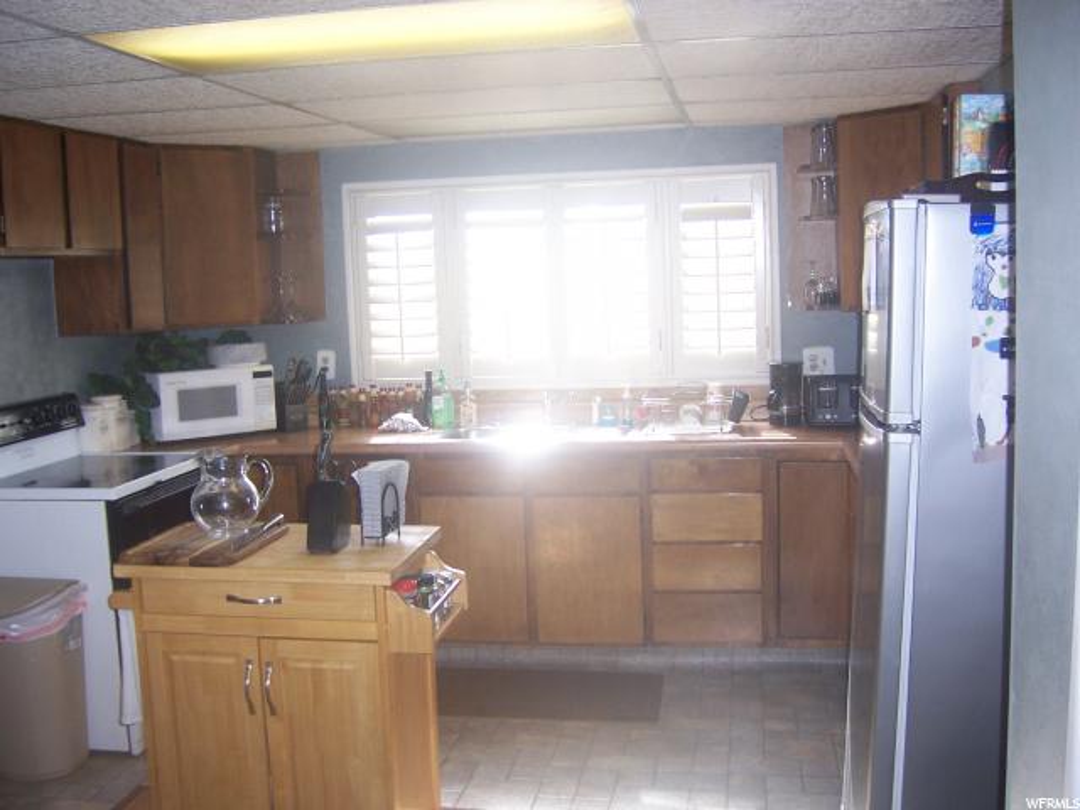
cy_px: 405
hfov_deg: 51.4
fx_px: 1123
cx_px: 540
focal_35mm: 36
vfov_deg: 39.7
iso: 125
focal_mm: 6.2
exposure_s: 1/60
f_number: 2.8
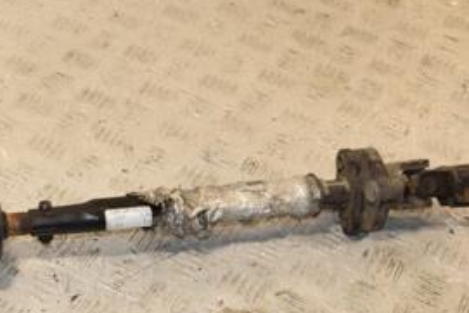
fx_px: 951
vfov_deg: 18.7
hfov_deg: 26.8
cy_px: 199
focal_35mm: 73
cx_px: 50
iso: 800
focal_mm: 22
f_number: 9
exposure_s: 1/200
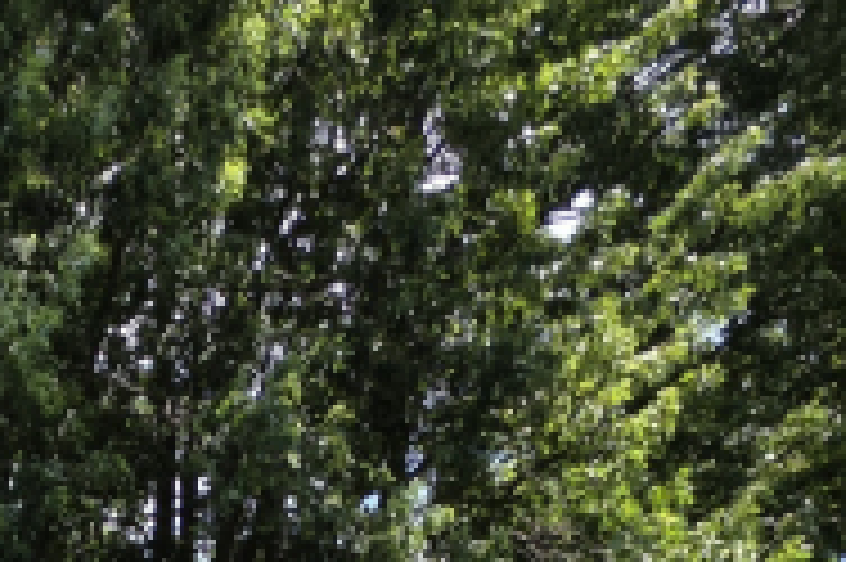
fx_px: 1127
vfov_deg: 17.9
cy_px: 1158
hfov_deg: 31.3
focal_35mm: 48
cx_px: -266
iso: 40
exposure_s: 1/919
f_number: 1.9
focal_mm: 2.2
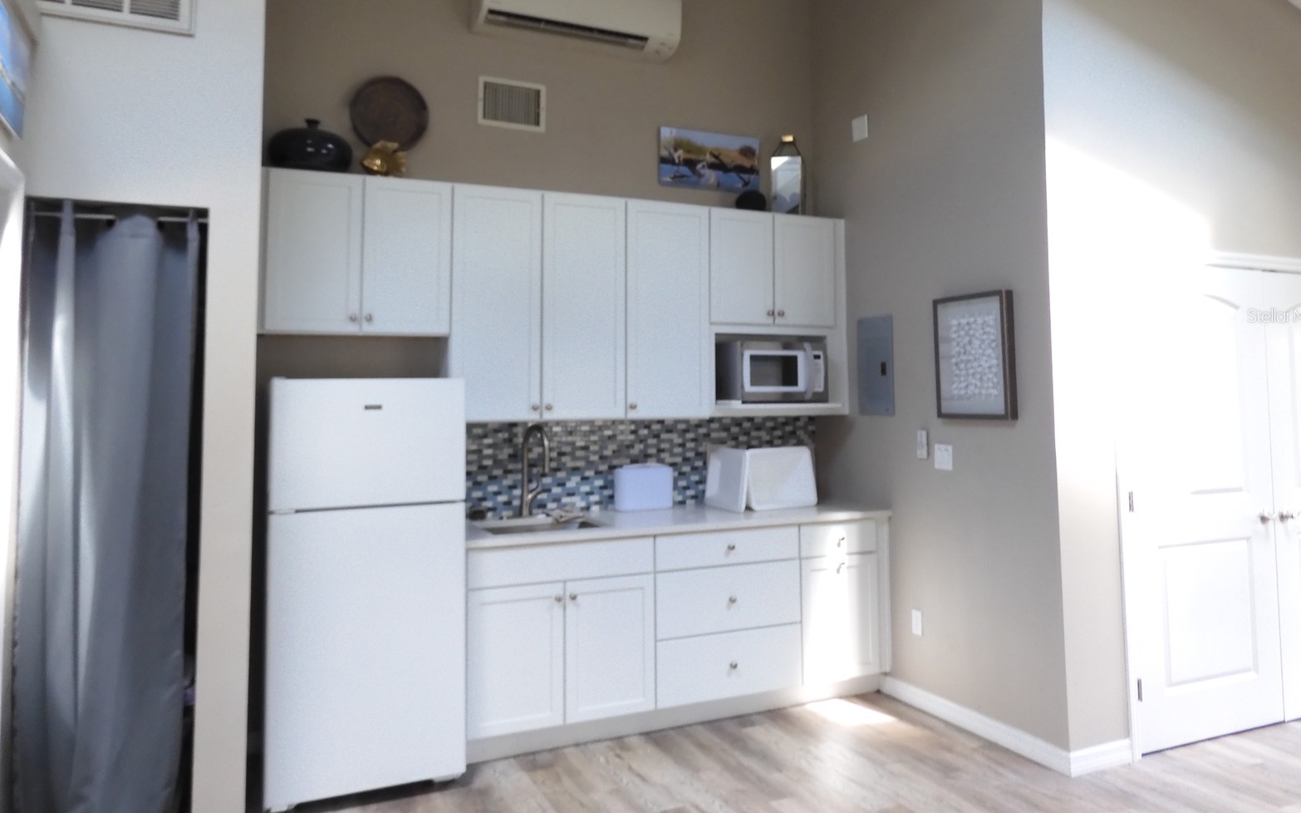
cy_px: 315
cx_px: 661
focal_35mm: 26
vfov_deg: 47.2
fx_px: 922
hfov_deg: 70.4
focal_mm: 4.3
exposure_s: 1/30
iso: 280
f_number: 3.4
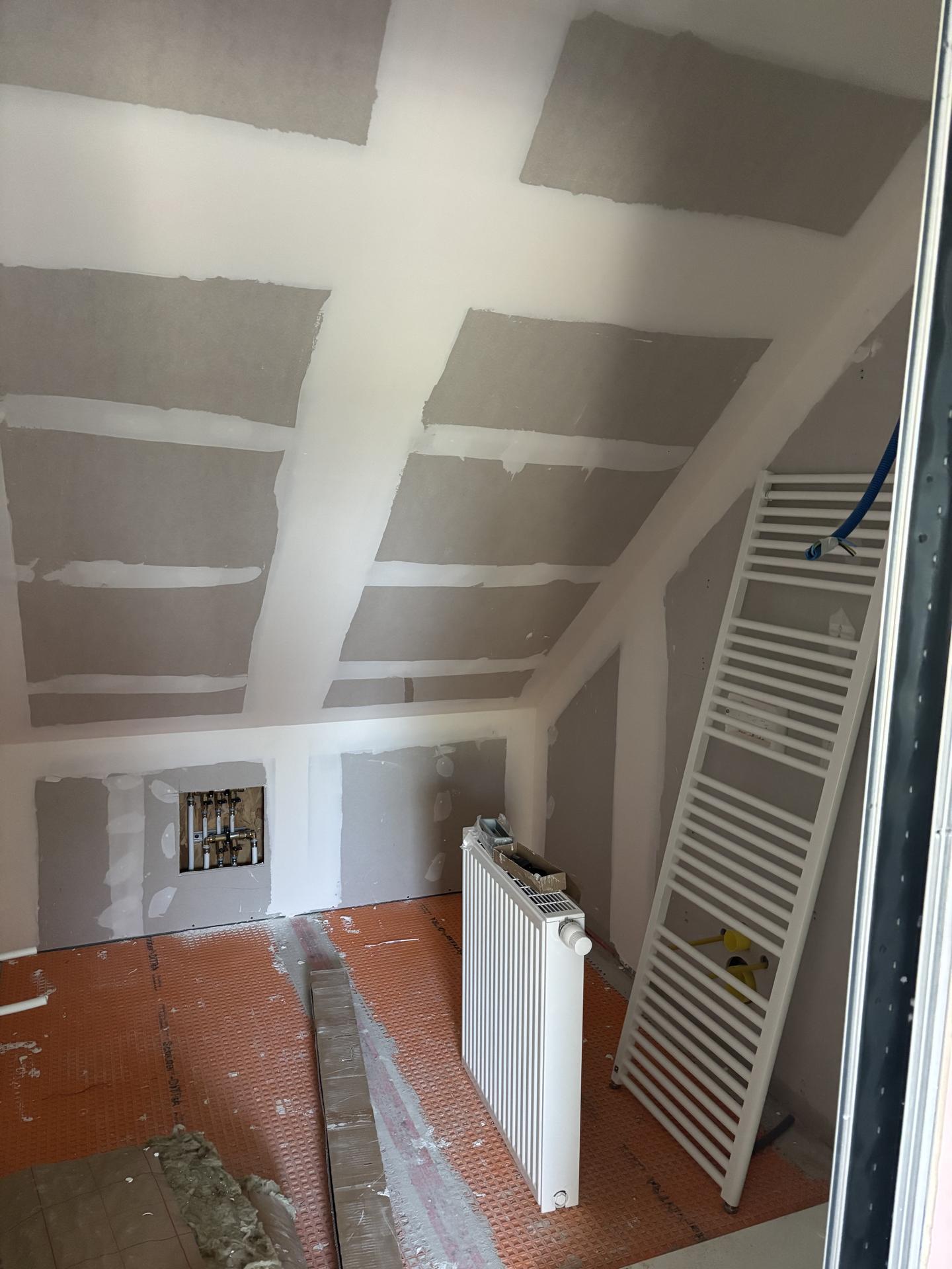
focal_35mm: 26
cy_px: 634
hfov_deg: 53.1
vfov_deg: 67.3
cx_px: 476
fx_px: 953
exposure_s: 1/57
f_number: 1.6
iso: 500
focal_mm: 5.96
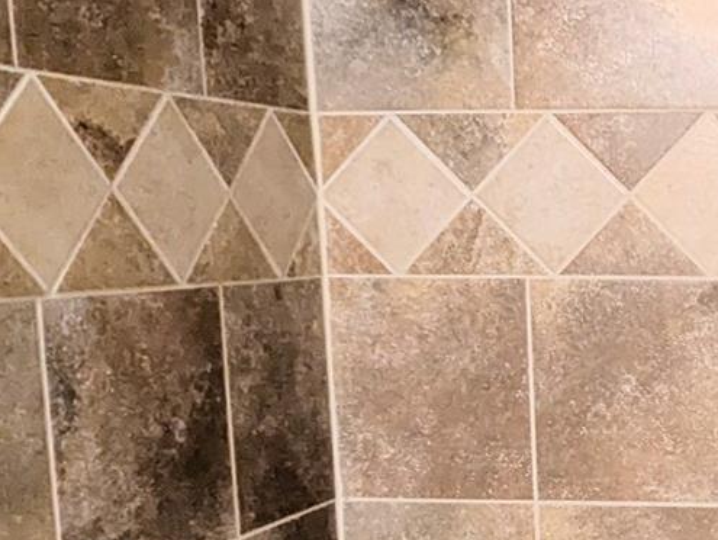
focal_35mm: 66
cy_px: 392
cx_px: 944
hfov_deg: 25.2
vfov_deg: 22.1
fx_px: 1370
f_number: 2.2
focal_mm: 2.35
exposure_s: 1/40
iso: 440
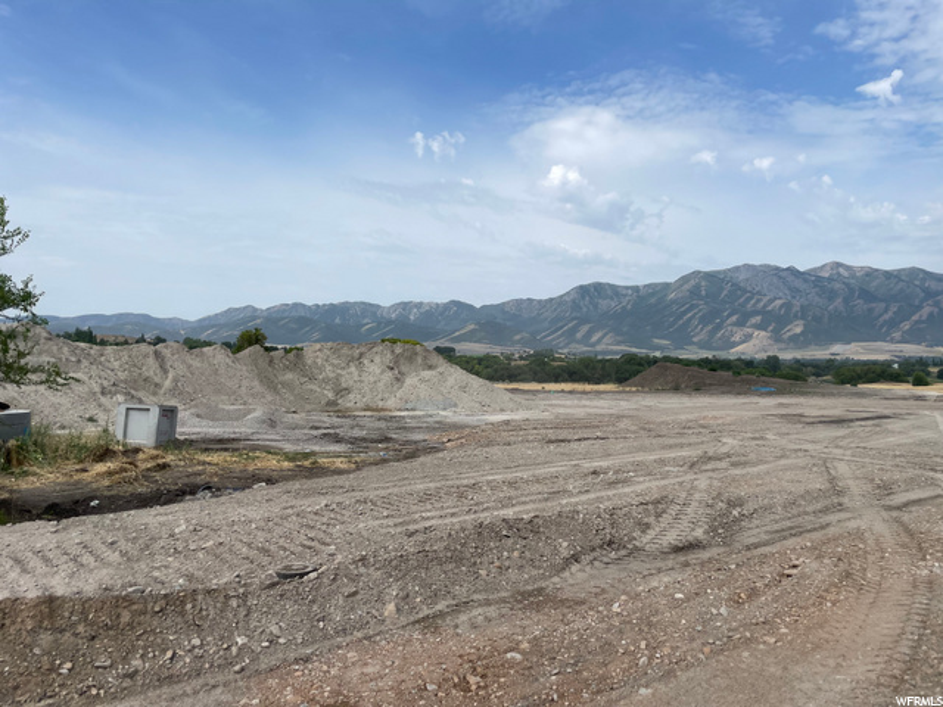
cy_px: 354
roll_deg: -0.8
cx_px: 472
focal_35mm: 26
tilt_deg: +1.3
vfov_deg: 53.1
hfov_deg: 67.3
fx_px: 708
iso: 32
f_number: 1.6
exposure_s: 1/5814
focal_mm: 4.2
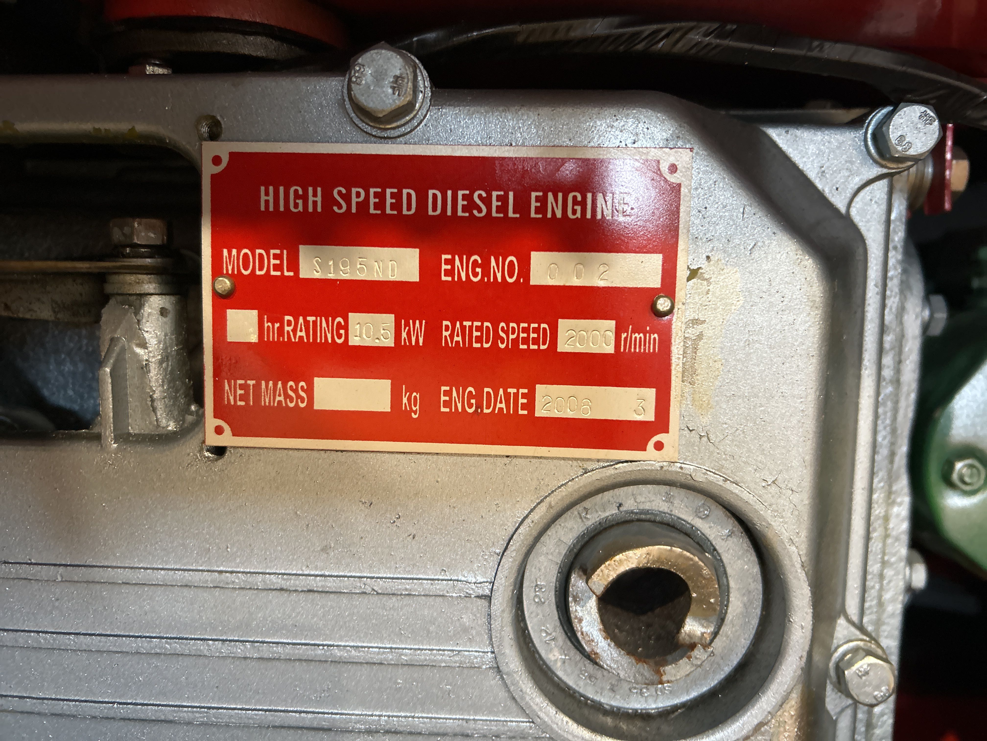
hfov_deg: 67.3
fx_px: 741
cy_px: 370
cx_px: 494
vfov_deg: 53.1
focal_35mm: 26
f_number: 1.5
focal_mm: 5.7
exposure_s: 1/50
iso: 400
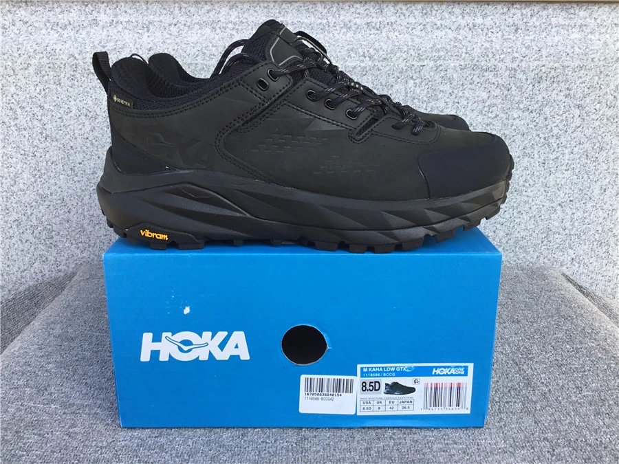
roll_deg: +0.1
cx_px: 310
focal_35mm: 31
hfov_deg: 58.4
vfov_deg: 45.4
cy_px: 232
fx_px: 554
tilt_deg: -18.4
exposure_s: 1/317
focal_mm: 3.3
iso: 25
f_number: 2.4
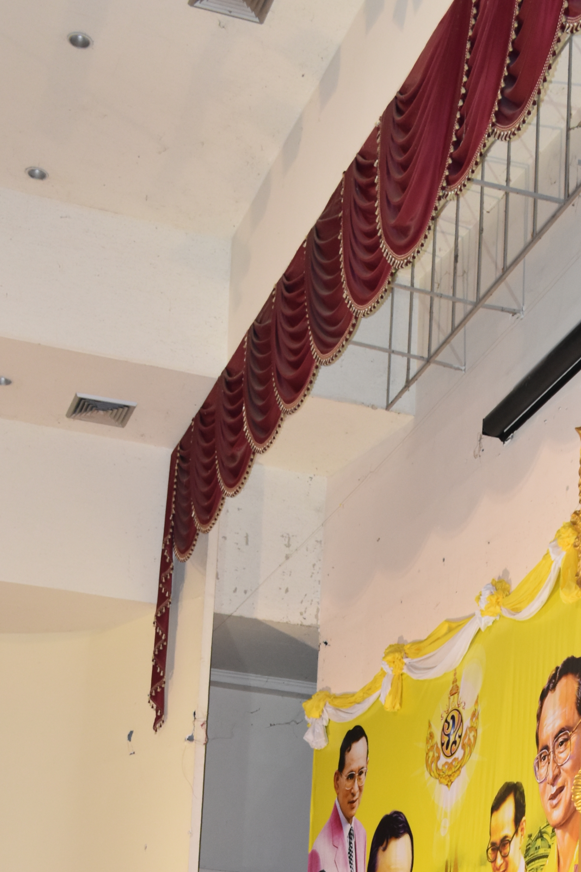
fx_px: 1767
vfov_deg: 26.3
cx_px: 391
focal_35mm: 73
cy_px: 864
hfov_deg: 18.6
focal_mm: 24
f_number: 5
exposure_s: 1/100
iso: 800
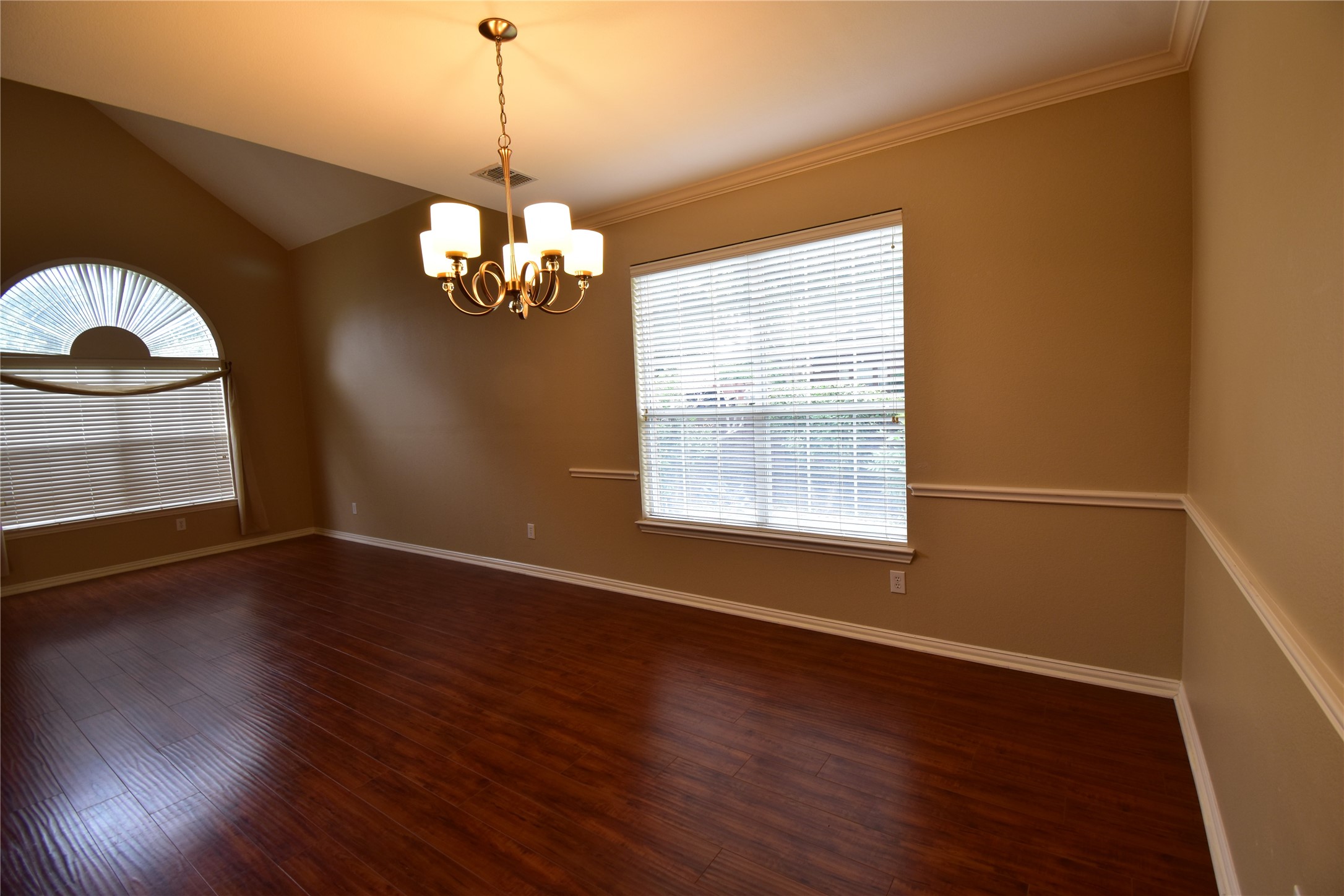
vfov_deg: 77.3
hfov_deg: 100.4
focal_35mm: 15
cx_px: 672
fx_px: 560
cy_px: 448
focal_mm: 10
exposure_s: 1/15
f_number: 7.1
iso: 250
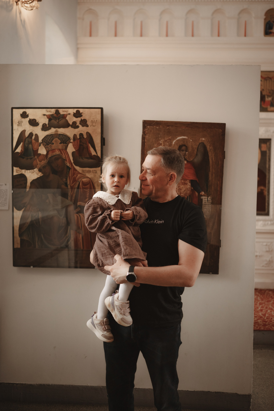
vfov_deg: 54.4
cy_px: 206
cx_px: 137
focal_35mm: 35
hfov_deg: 37.9
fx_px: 399
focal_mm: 35
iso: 640
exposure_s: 1/320
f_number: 1.8
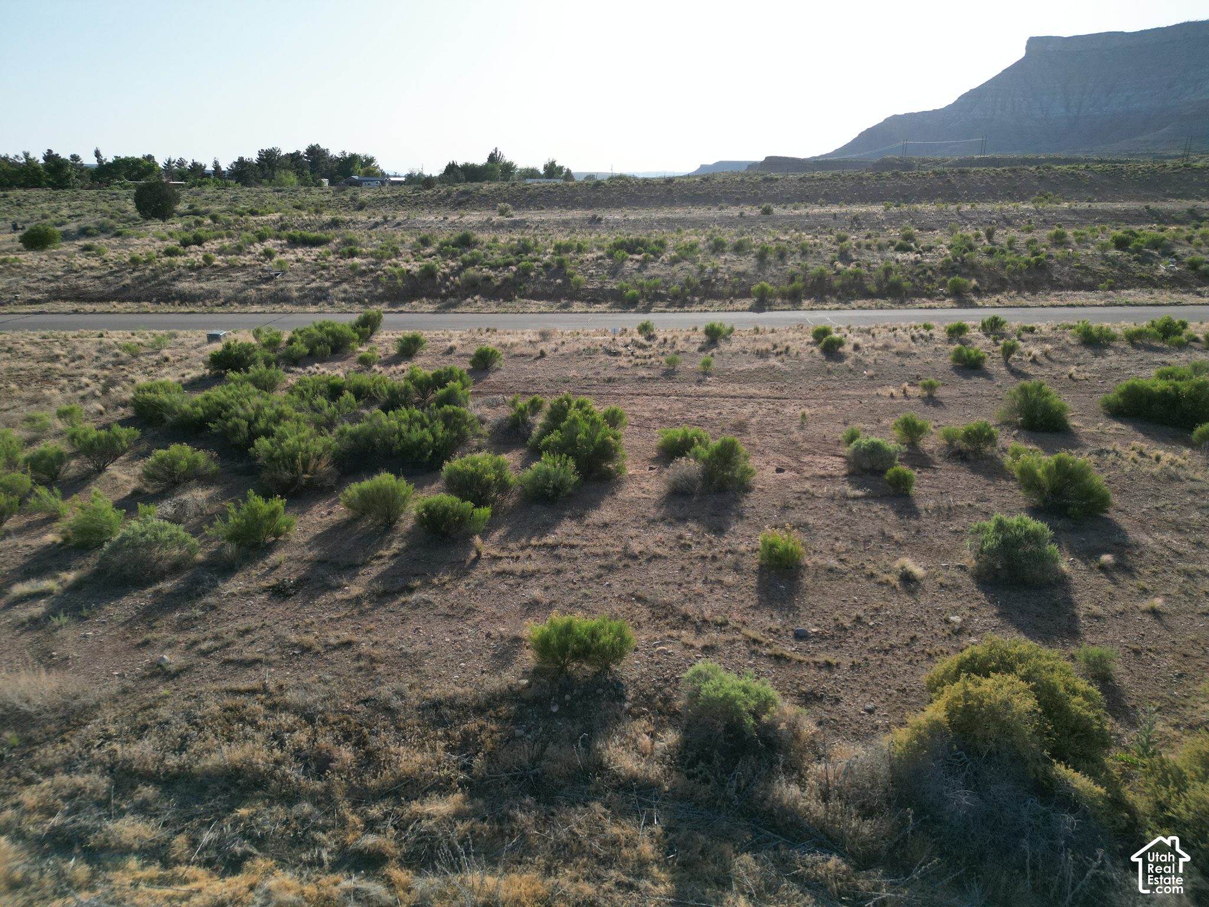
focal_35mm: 24
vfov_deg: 56.8
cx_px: 604
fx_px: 838
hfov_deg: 71.6
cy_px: 454
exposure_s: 1/3200
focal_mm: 6.72
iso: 150
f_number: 1.7
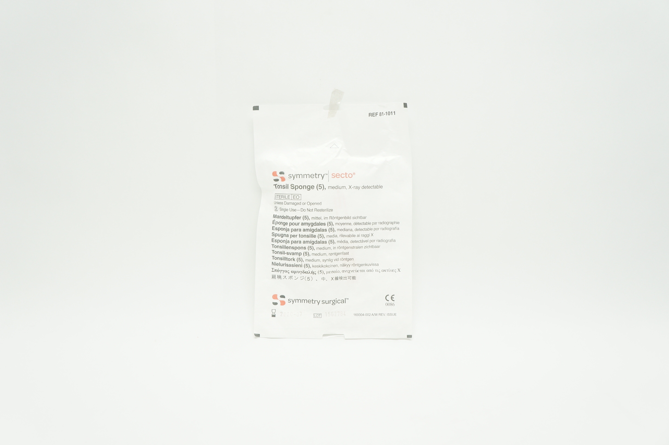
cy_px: 222
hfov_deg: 53.2
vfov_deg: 36.8
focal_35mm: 36
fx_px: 668
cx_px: 334
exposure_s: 1/60
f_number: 5.6
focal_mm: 24
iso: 400
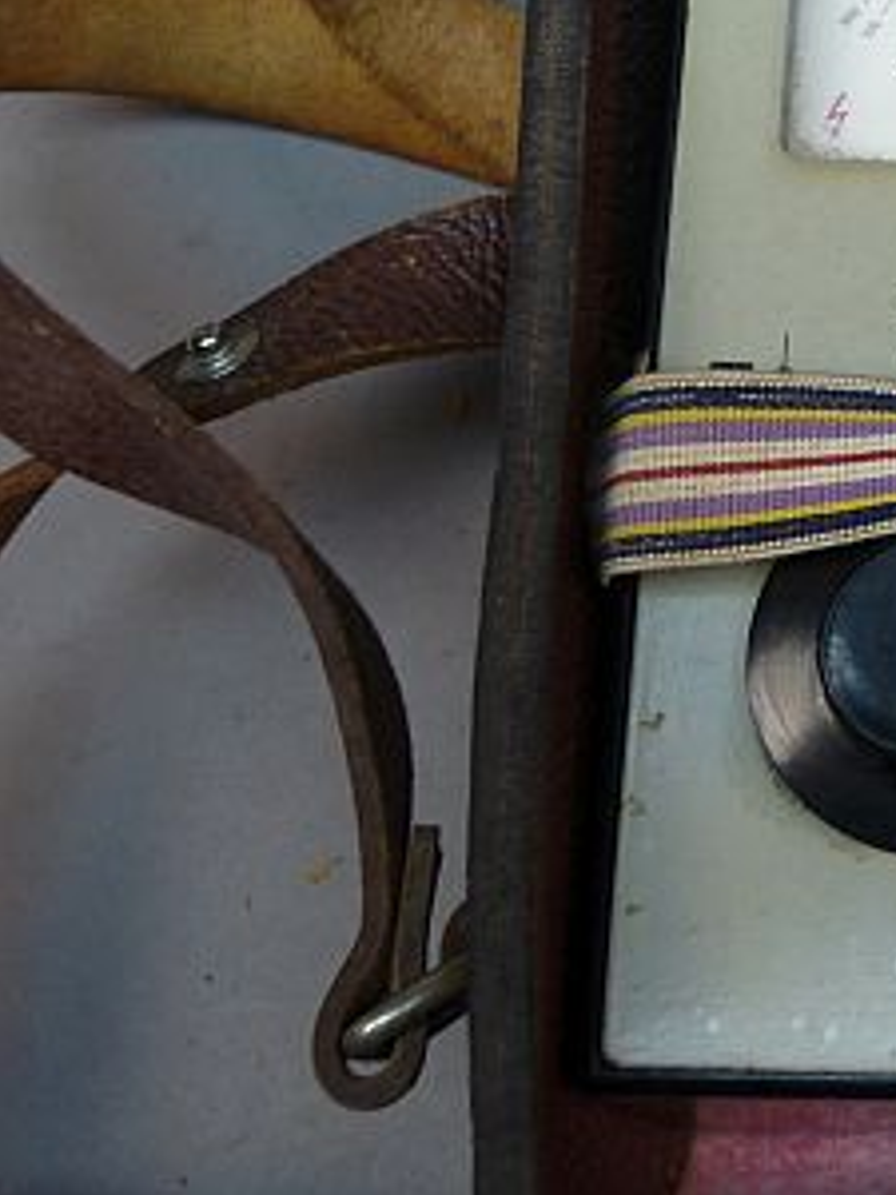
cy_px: 120
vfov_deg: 26.2
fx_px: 2485
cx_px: 1191
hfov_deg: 18.8
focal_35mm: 72
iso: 100
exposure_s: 1/40
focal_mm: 4.8
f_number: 2.8
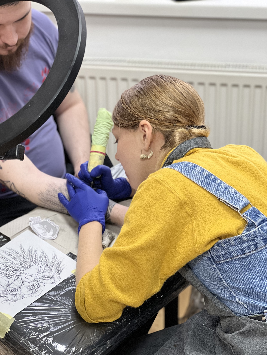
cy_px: 178
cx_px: 134
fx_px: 792
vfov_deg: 25.3
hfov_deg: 19.1
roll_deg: +1.5
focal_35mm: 77
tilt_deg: -24.5
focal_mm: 9
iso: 250
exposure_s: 1/100
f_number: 2.8
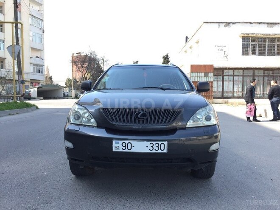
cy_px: 105
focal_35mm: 29
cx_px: 140
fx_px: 235
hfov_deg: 61.7
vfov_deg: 48.2
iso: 32
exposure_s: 1/302
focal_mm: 4.15
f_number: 2.2
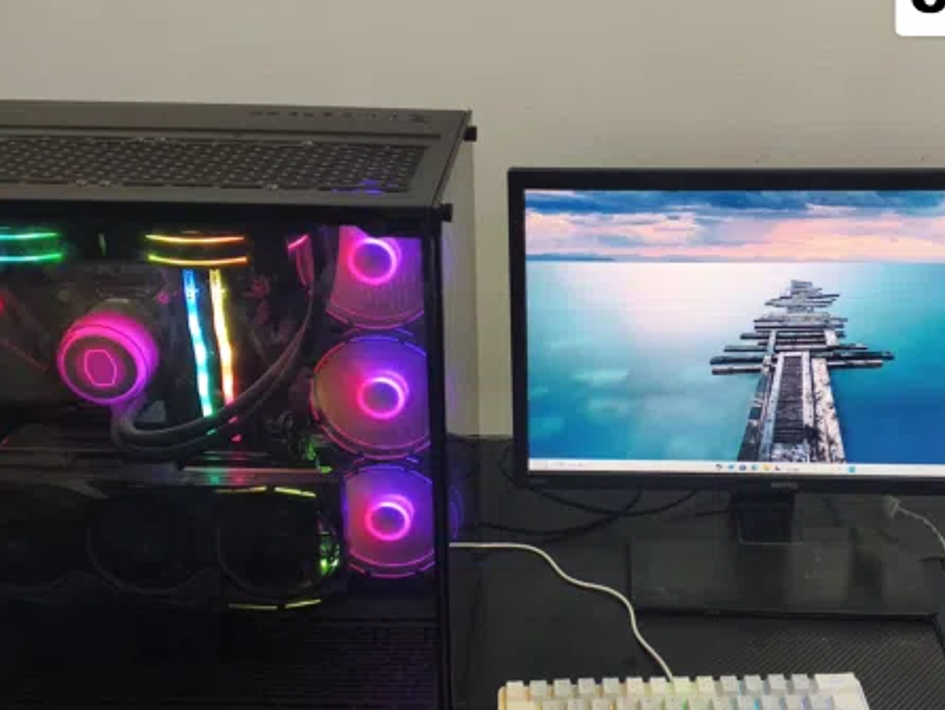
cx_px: 576
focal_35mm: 33
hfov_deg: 54.8
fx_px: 901
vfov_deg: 43.0
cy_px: 341
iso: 597
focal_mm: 4.09
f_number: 1.6
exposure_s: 1/50
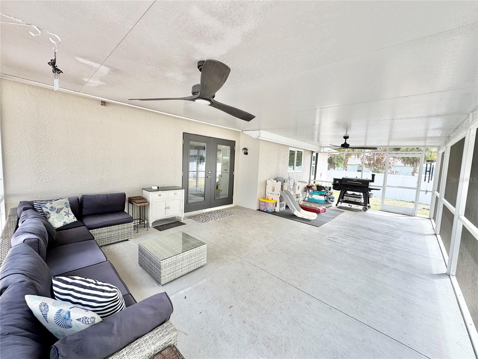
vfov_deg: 85.7
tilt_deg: -4.6
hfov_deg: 102.1
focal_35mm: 14
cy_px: 180
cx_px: 239
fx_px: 193
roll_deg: -2.9
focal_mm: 2.22
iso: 40
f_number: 2.2
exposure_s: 1/100
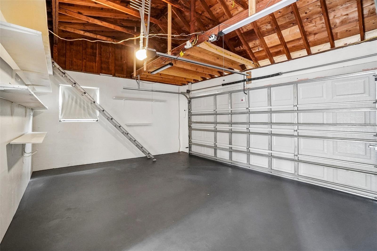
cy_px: 126
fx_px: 157
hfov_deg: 100.4
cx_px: 188
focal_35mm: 15
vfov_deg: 77.3
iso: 6400
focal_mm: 10
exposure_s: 1/15
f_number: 8
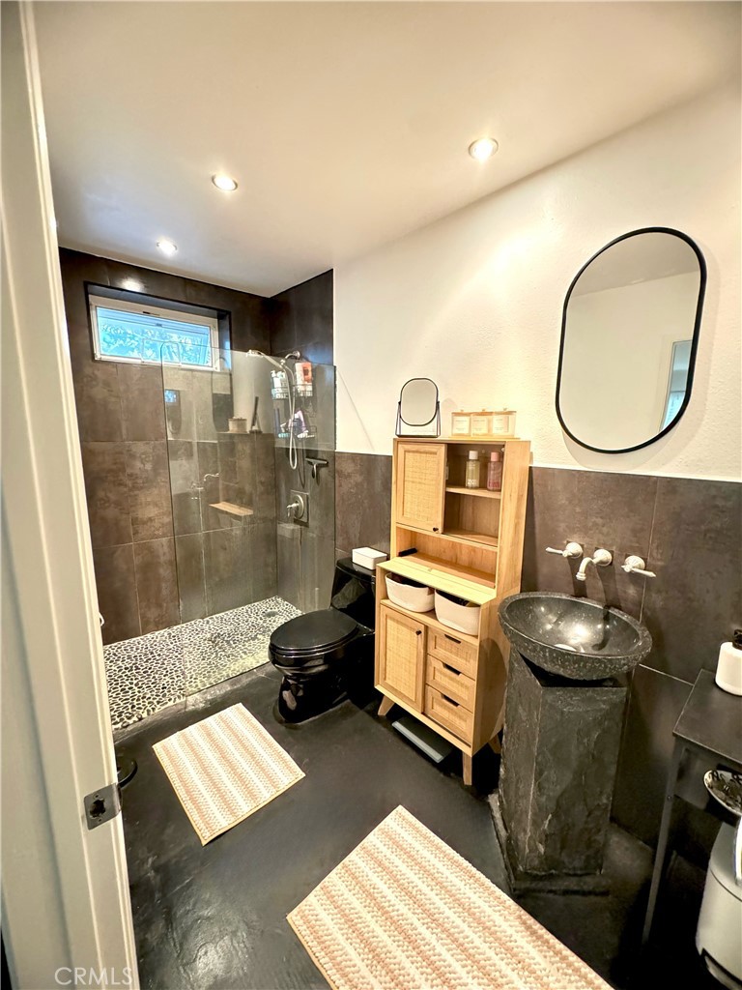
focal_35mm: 14
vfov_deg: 102.1
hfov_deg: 85.7
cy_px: 495
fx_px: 400
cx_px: 371
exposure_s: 1/30
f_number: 2.2
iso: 2000
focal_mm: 2.22
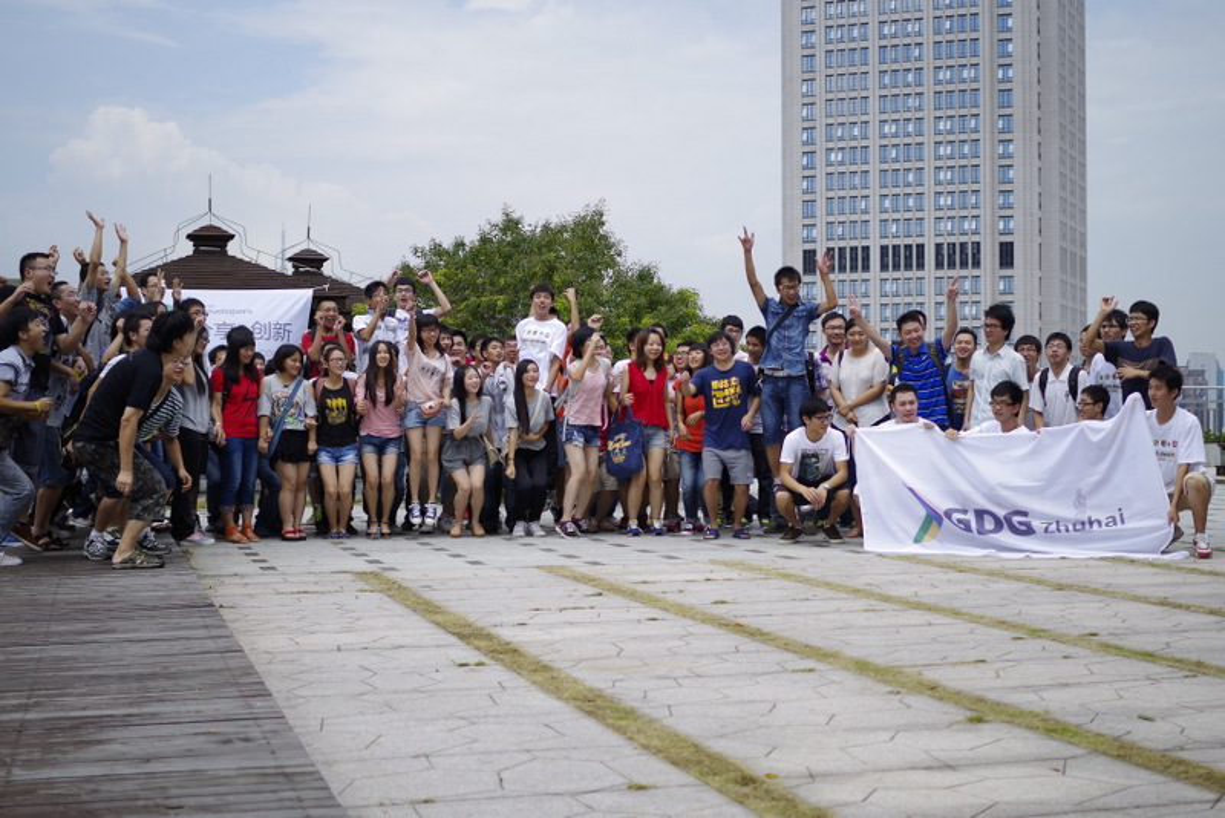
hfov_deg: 38.2
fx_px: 1770
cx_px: 612
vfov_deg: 26.0
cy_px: 409
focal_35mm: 52
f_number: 2.4
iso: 100
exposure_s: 1/2000
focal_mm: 35
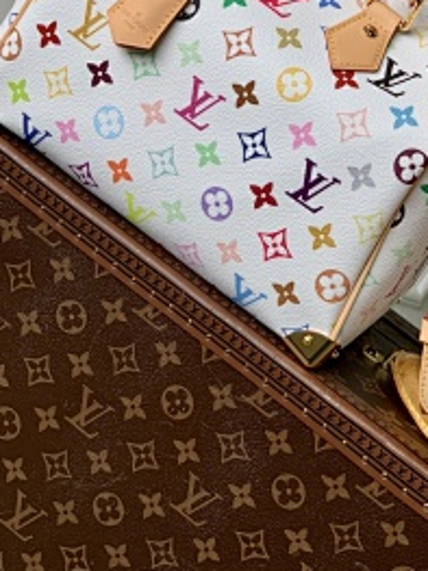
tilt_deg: -13.6
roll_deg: -31.0
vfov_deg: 19.5
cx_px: 240
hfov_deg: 14.9
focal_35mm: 99
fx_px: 1633
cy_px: 63
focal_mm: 6
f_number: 2.4
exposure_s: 1/122
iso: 16
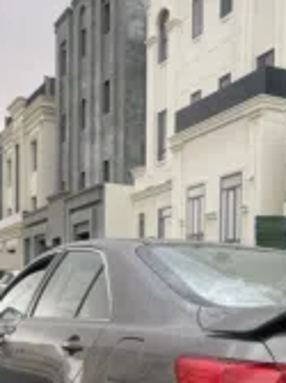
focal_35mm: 60
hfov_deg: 23.9
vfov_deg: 31.0
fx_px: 662
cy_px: 328
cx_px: 240
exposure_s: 1/901
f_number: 1.6
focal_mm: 5.1
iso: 32
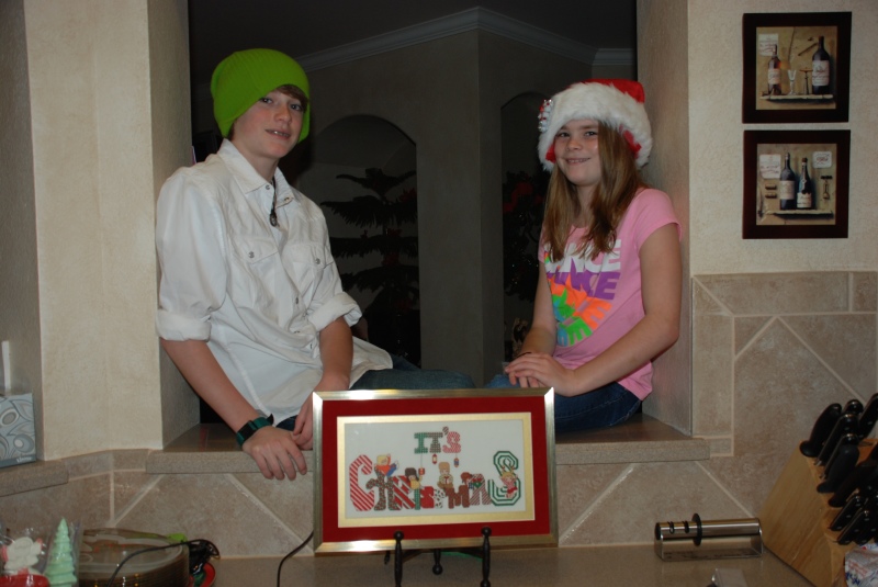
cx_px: 439
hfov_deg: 57.2
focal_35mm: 33
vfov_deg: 40.0
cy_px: 294
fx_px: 806
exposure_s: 1/60
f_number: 3.8
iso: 200
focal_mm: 22
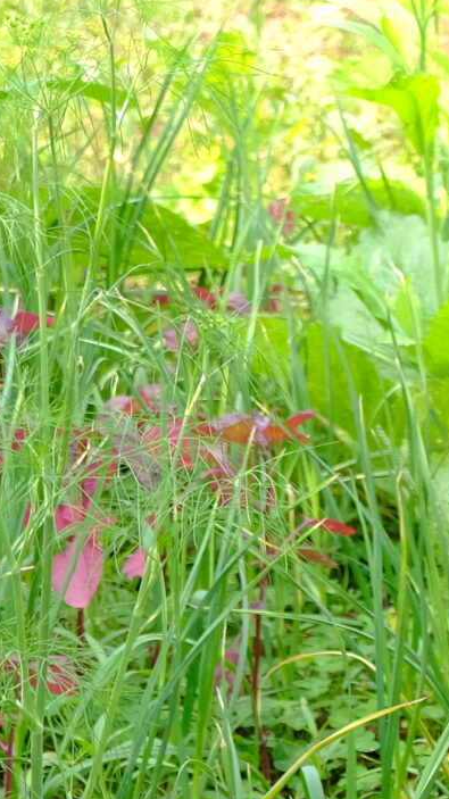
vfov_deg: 11.4
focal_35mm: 187
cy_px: -39
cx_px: -662
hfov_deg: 6.2
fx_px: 3961
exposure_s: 1/180
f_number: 4.5
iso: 250
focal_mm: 32.9
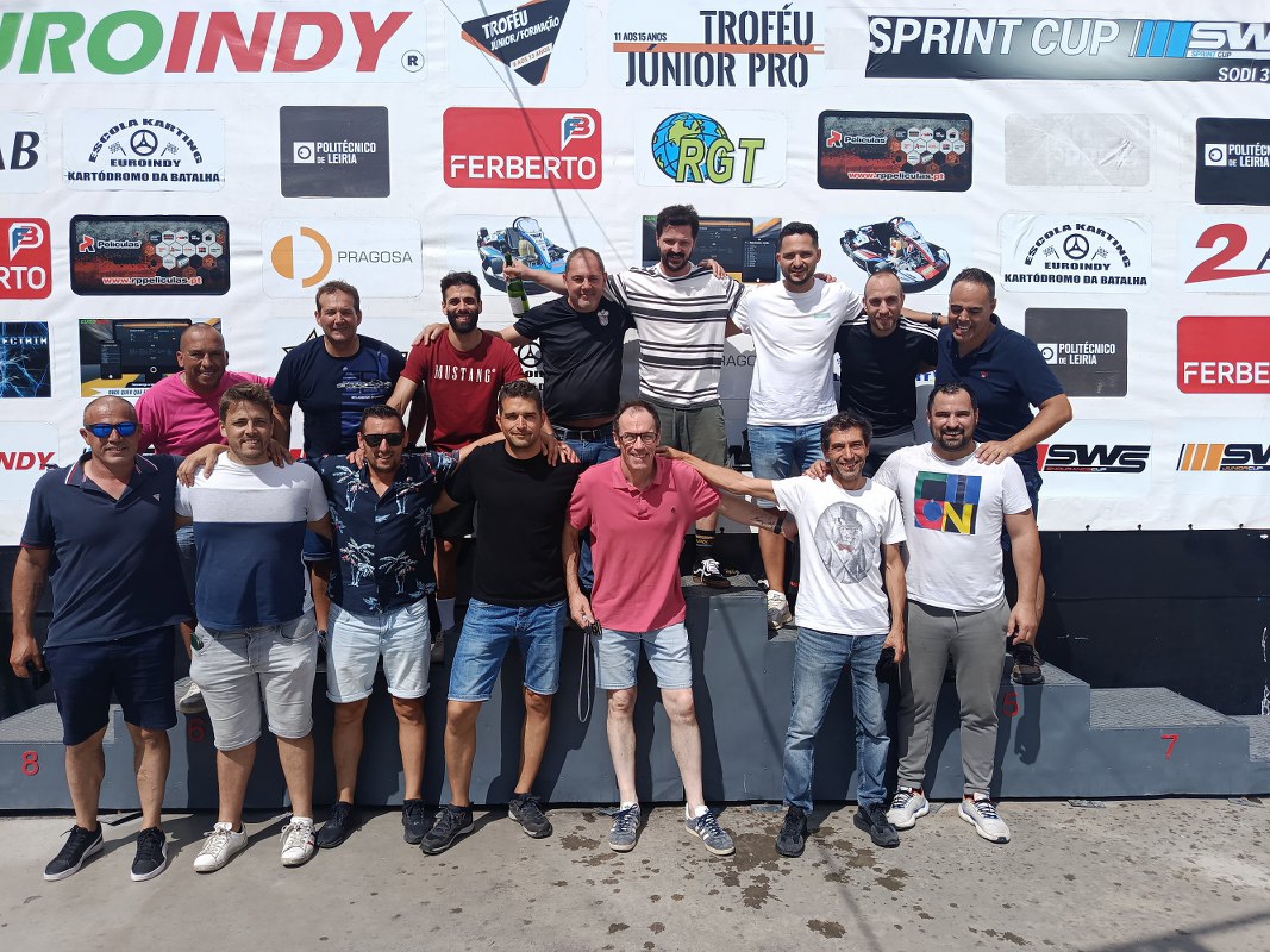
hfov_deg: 71.6
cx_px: 635
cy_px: 476
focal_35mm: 24
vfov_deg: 56.8
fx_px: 880
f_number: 1.7
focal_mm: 5.24
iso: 52
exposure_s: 1/910
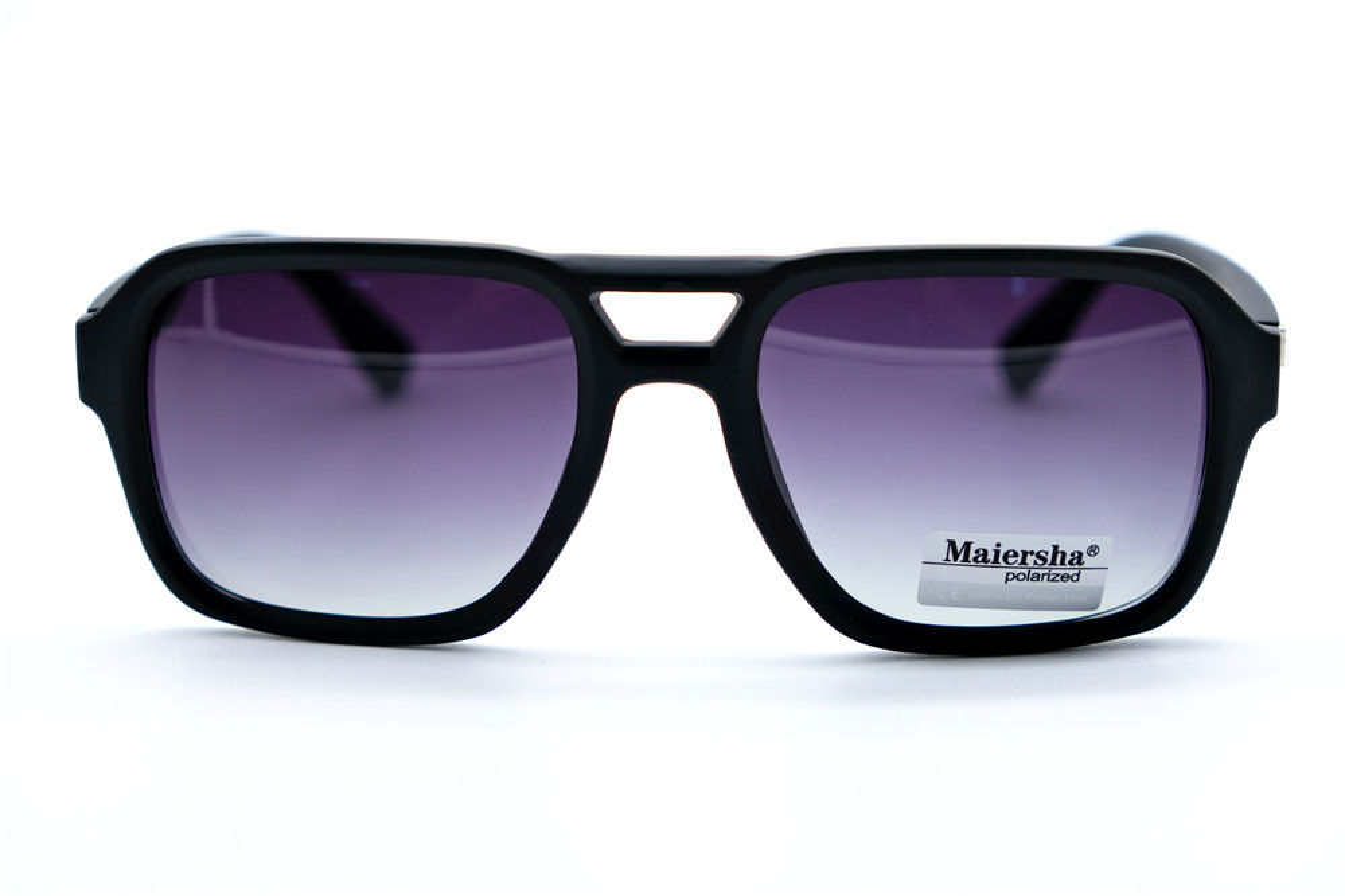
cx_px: 672
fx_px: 3100
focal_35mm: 83
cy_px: 448
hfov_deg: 24.5
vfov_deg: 16.4
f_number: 5.6
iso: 320
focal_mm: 55
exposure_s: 1/170
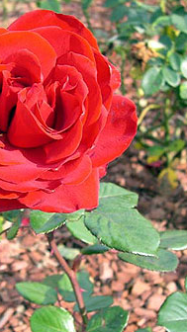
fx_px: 564
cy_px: 185
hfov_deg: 18.7
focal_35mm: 64
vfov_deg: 32.8
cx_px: 45
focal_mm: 8
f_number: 2.8
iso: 100
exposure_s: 1/339
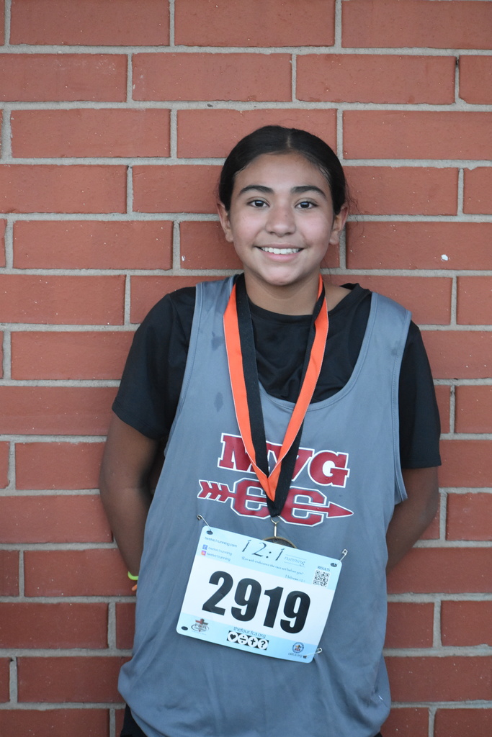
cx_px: 246
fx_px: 2305
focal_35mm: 112
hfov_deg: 12.2
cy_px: 368
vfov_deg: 18.2
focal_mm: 75
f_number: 4.8
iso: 3200
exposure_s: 1/320
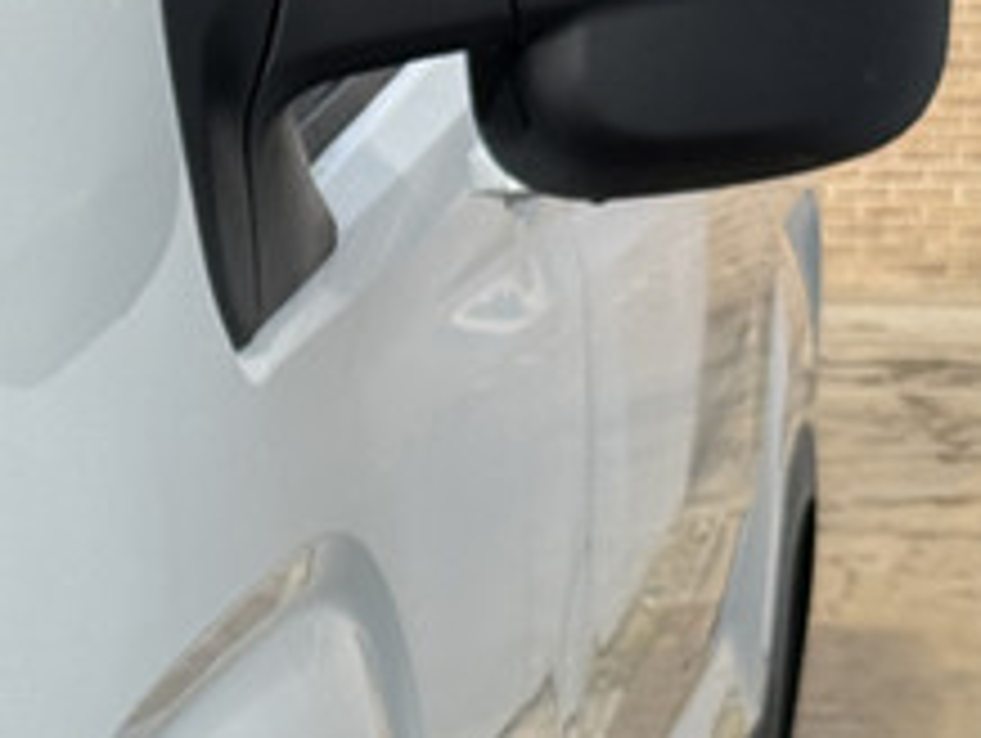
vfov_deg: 7.5
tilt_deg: -9.1
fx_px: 5617
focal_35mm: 198
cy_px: 880
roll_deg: +0.8
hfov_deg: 9.5
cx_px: -747
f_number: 1.78
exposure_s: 1/3534
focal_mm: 6.76
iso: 64
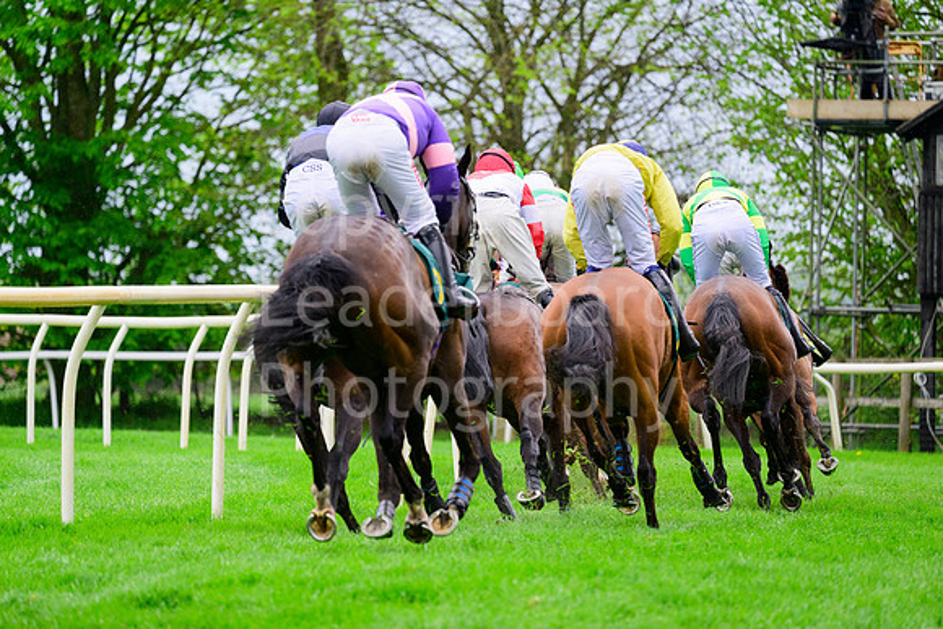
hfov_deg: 7.4
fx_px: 7336
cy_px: 314
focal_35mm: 280
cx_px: 472
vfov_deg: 4.9
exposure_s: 1/1600
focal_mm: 280
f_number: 5.6
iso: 1600
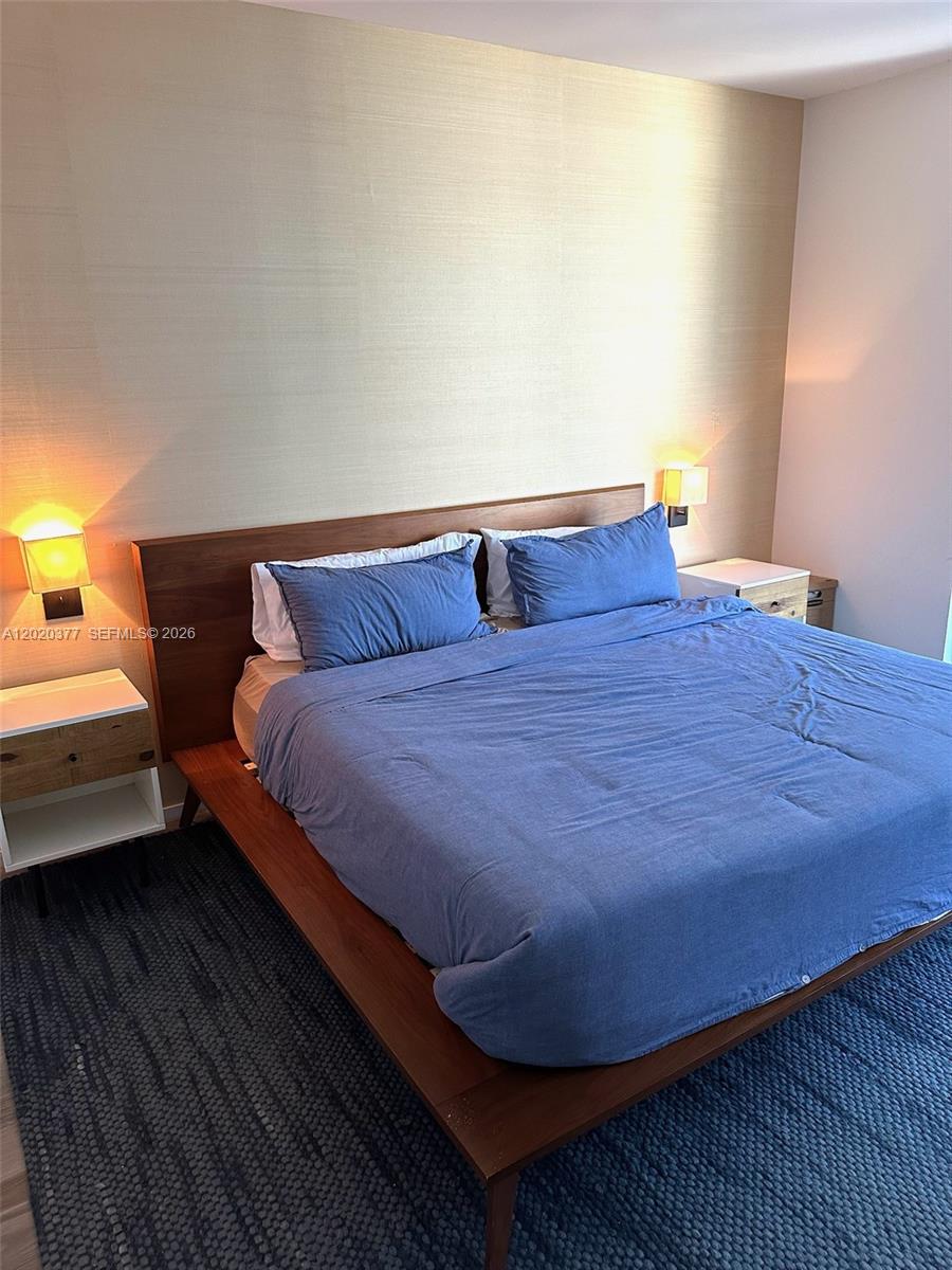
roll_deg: +0.9
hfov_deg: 56.8
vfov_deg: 71.6
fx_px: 880
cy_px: 635
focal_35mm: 24
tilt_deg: -16.9
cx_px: 476
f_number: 1.78
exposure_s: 1/60
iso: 250
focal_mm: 6.86
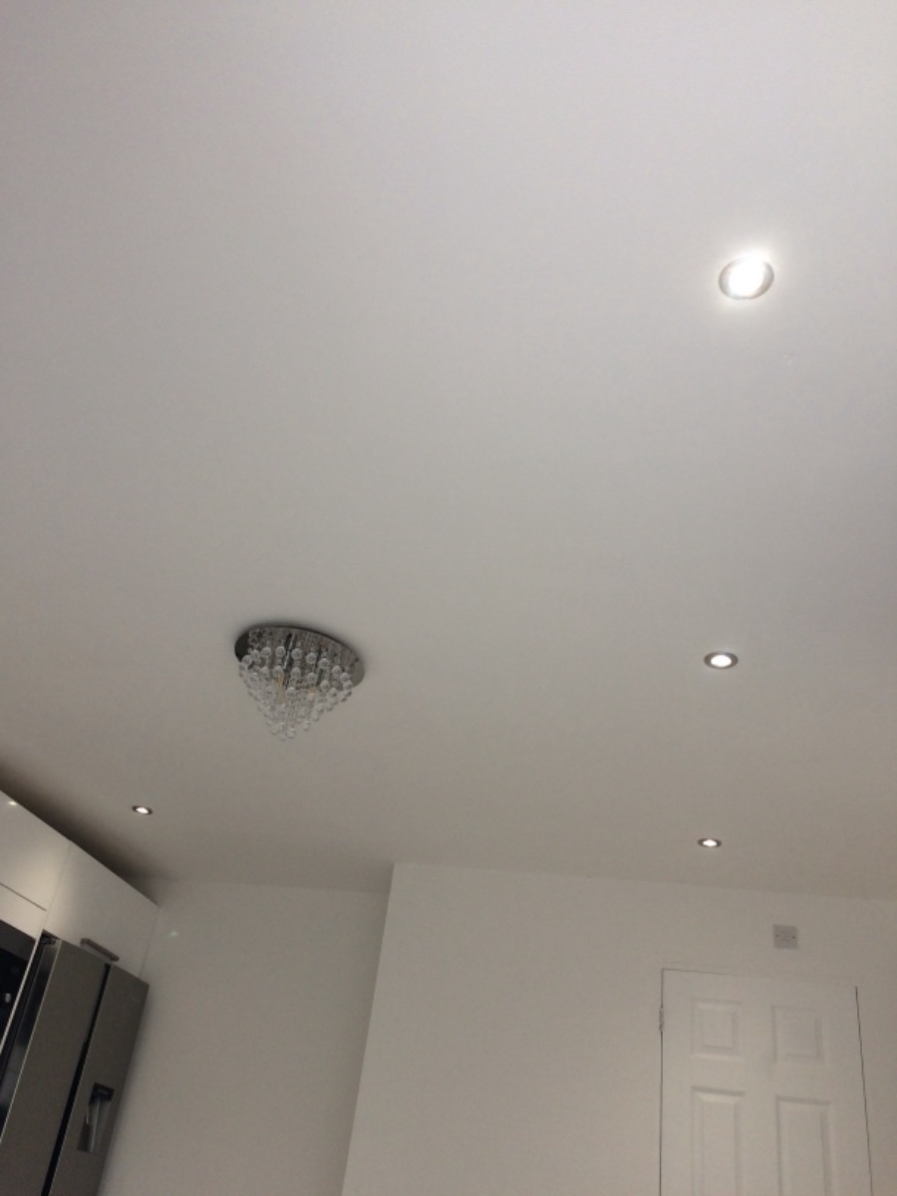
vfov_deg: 61.7
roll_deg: -8.5
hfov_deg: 48.2
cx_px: 448
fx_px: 1002
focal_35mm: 29
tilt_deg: +32.0
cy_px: 598
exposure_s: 1/100
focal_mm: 4.15
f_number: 2.2
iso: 50
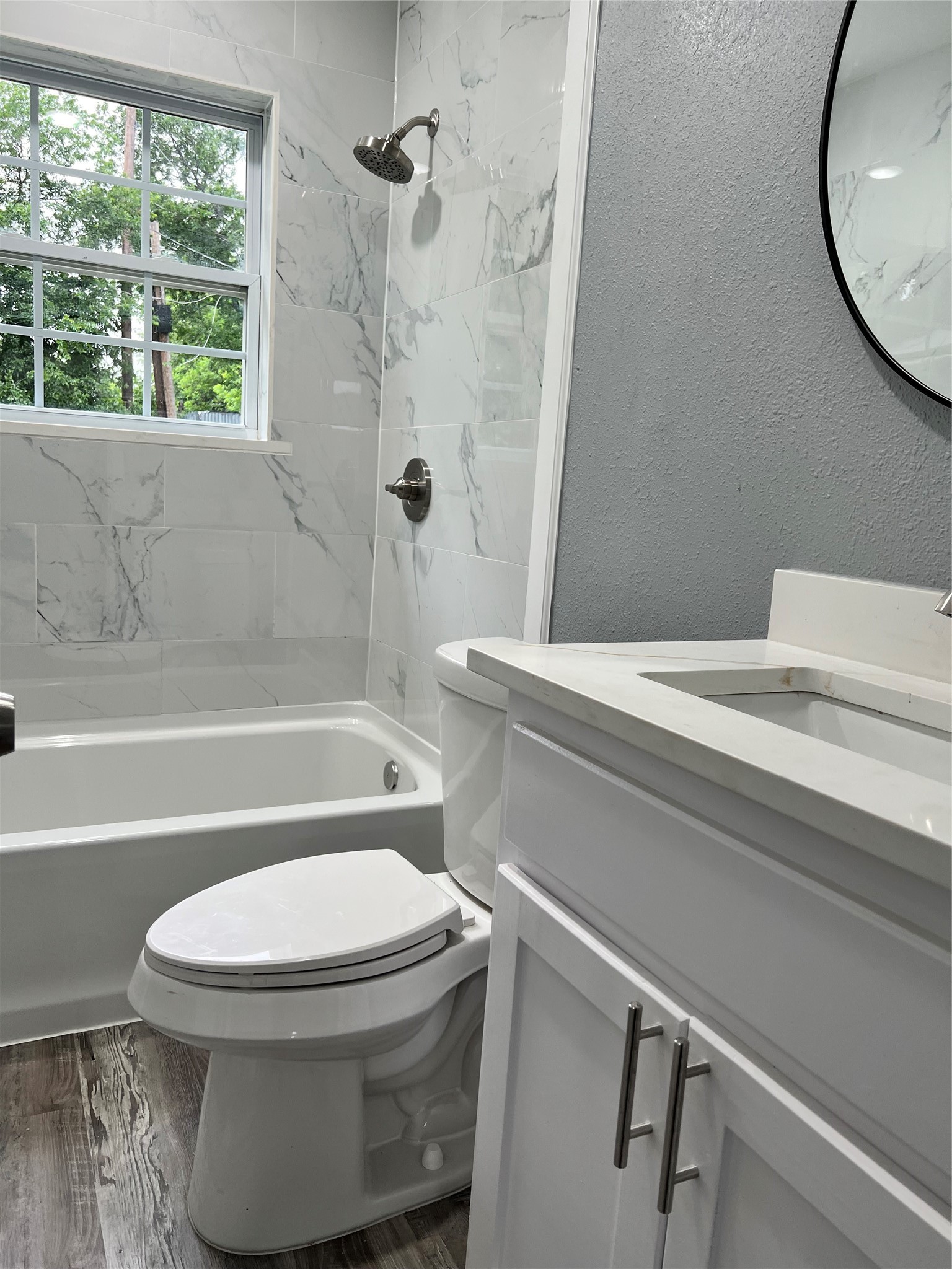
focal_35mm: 26
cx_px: 476
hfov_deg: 53.1
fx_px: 953
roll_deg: -4.3
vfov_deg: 67.3
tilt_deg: -9.3
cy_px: 634
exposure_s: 1/120
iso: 50
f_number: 1.5
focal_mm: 5.7
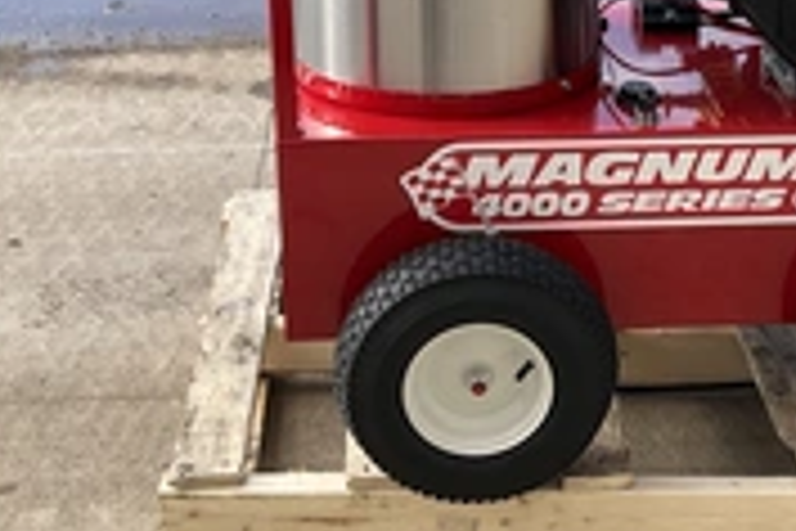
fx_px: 1503
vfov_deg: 19.6
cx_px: 580
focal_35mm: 68
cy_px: 54
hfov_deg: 29.3
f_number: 1.8
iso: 25
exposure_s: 1/397
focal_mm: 3
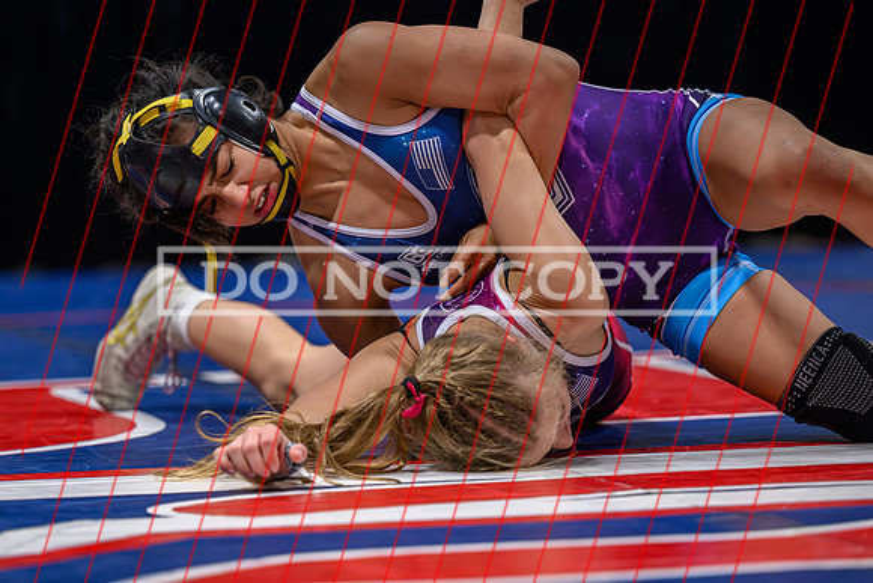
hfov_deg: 9.8
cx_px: 401
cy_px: 368
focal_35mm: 209
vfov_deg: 6.6
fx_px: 5075
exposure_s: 1/1000
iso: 4000
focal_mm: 165
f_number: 2.8
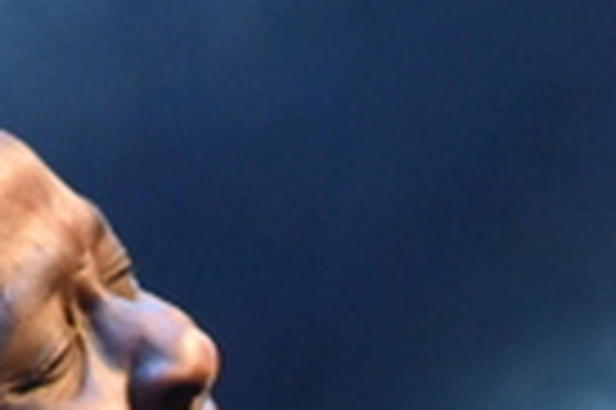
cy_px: 1041
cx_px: 526
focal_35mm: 2196
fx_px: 37531
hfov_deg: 0.9
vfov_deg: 0.6
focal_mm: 300
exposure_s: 1/500
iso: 3200
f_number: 5.6
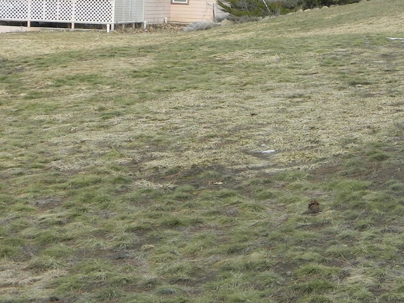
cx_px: 278
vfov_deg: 14.5
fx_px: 1178
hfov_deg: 19.4
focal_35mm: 101
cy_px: 30
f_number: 3.5
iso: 80
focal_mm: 7.3
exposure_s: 1/400
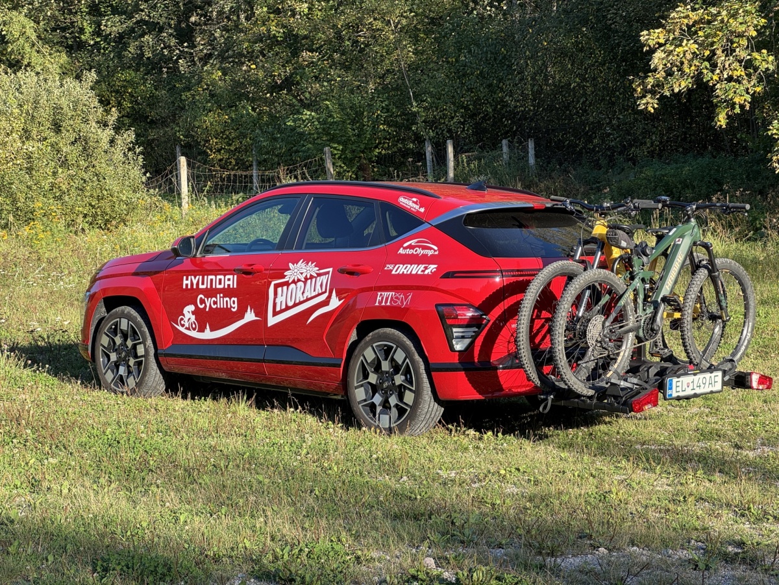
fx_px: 1733
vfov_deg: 19.1
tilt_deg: -3.4
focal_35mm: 77
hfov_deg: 25.3
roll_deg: +3.5
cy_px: 292
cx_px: 390
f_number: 2.8
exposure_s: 1/151
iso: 25
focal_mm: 9
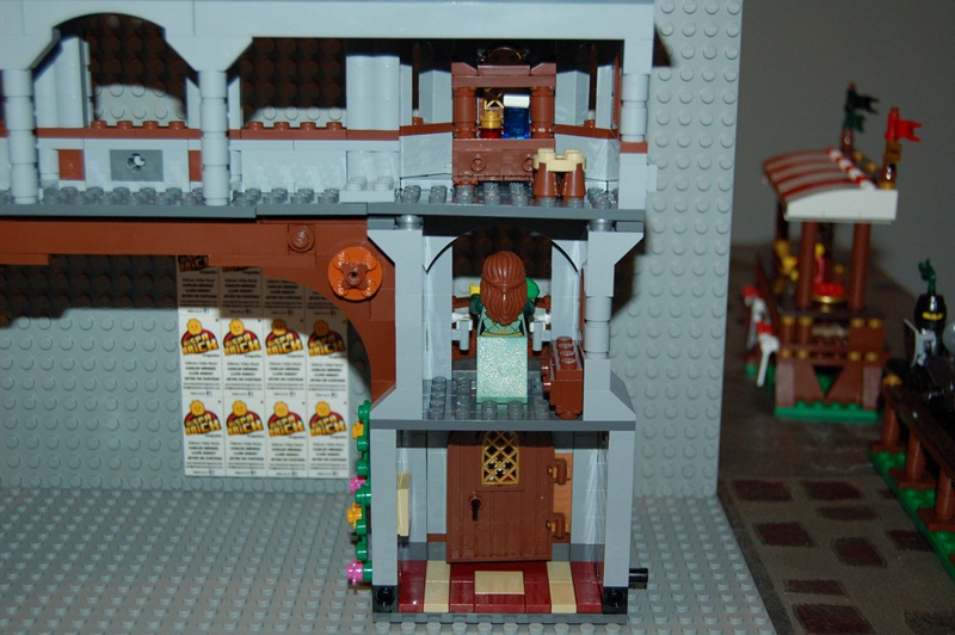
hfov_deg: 38.9
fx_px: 1352
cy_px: 318
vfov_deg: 26.4
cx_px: 478
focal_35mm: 51
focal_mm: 34
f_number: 4.5
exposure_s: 1/60
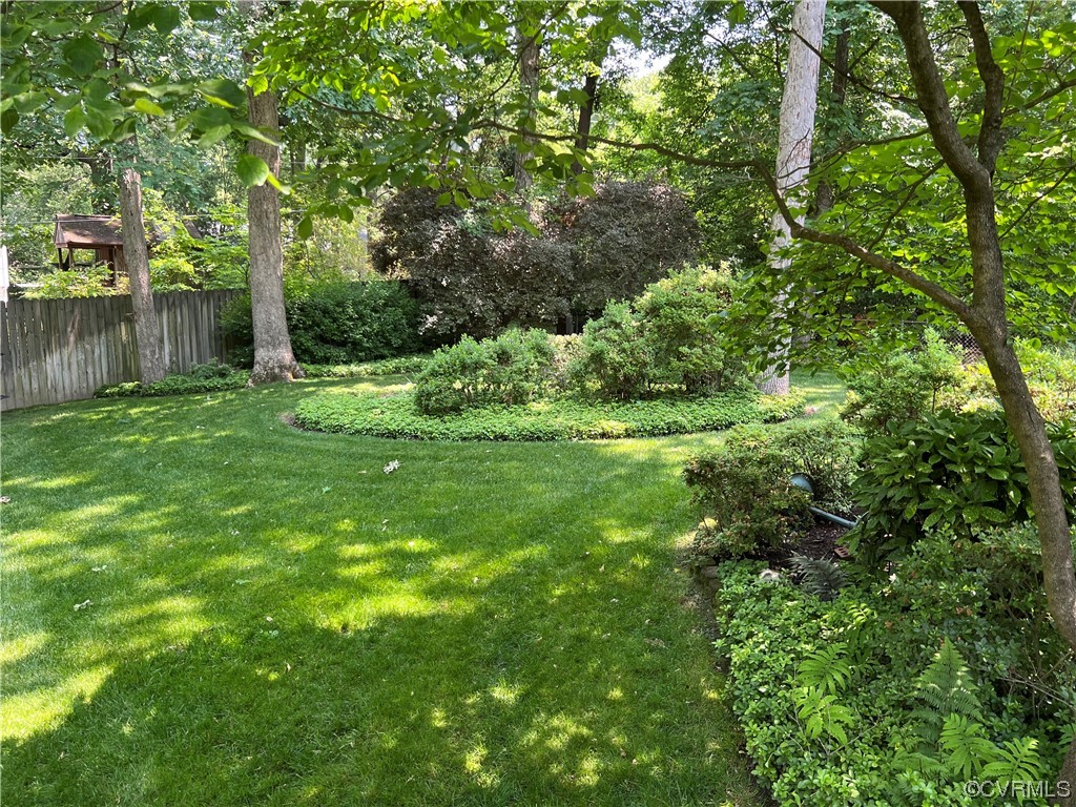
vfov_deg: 53.1
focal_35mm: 26
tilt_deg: -9.2
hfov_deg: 67.3
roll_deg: -1.0
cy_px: 404
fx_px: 808
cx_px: 538
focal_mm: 5.7
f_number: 1.5
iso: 64
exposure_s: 1/161
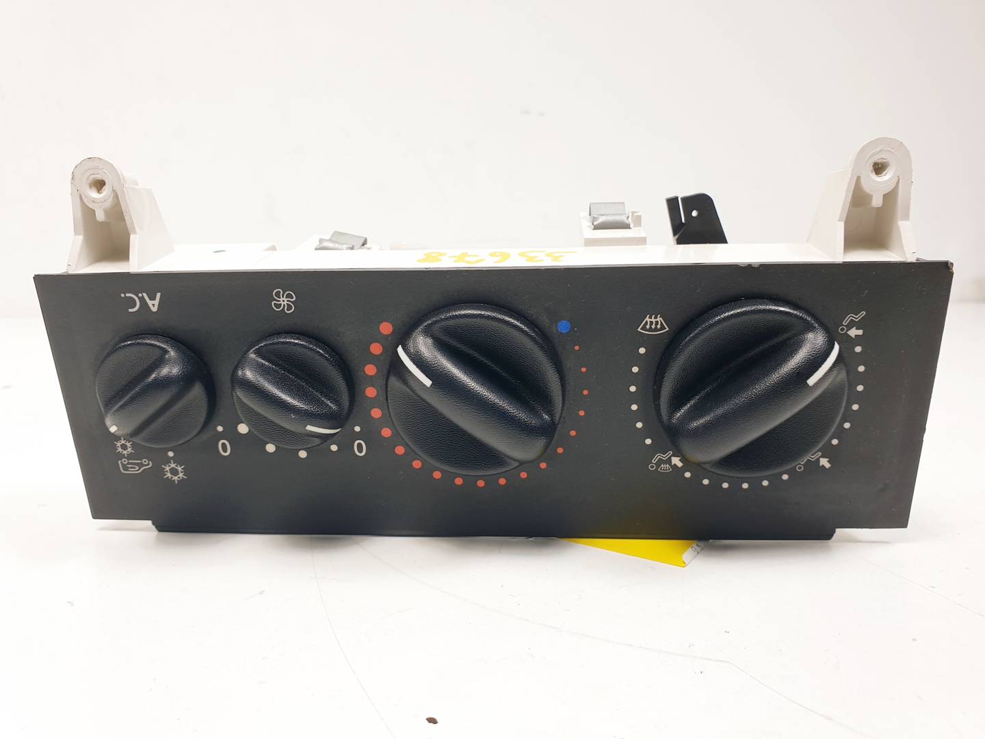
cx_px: 492
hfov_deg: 67.3
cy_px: 370
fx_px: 740
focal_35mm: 26
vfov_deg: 53.1
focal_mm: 4.3
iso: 50
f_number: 2.4
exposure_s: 1/175
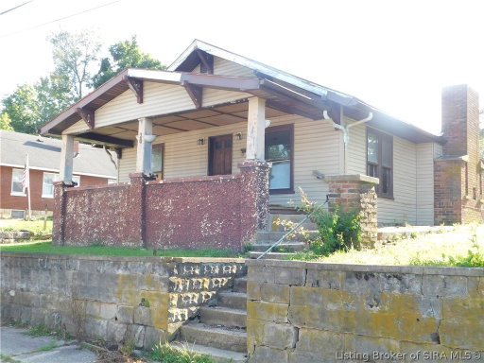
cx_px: 242
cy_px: 182
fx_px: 503
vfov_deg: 39.7
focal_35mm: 36
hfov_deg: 51.4
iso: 125
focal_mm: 6.3
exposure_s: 1/125
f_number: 3.5
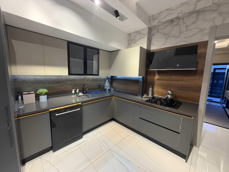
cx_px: 114
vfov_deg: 85.7
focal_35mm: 14
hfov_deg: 102.1
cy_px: 86
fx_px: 93
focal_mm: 2.22
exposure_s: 1/100
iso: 200
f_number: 2.2
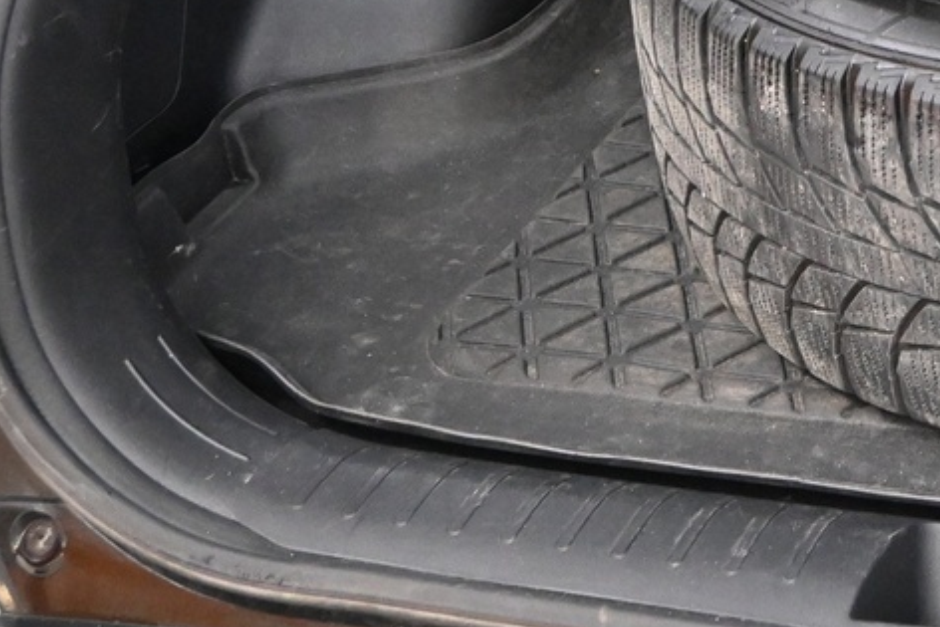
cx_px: 1261
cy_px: -195
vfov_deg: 12.9
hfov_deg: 18.3
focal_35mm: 103
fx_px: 2690
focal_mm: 20
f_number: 3.8
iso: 3200
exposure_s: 1/50
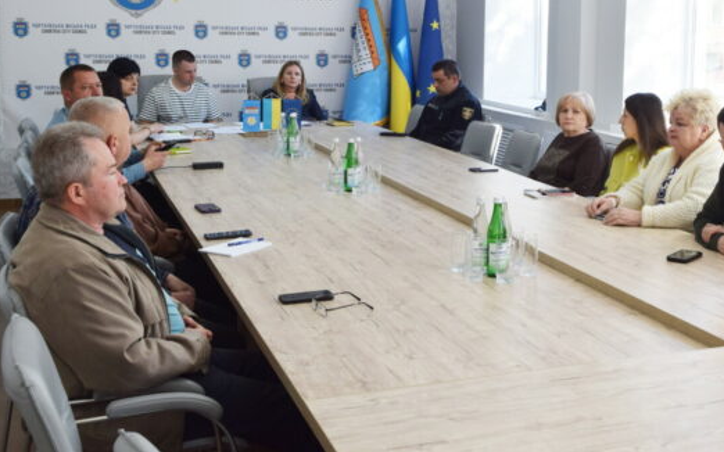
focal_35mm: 52
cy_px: 165
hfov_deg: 38.6
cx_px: 483
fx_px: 1021
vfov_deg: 24.9
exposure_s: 1/160
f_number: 6.3
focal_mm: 23
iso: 400
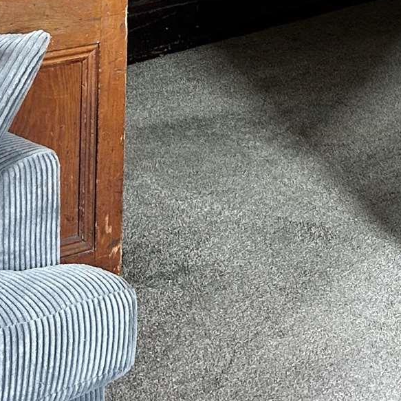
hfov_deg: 14.4
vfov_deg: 13.2
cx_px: 200
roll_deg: -1.2
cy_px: -291
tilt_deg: -2.5
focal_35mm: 121
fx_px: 1586
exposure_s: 1/60
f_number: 1.5
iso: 80
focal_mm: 5.7
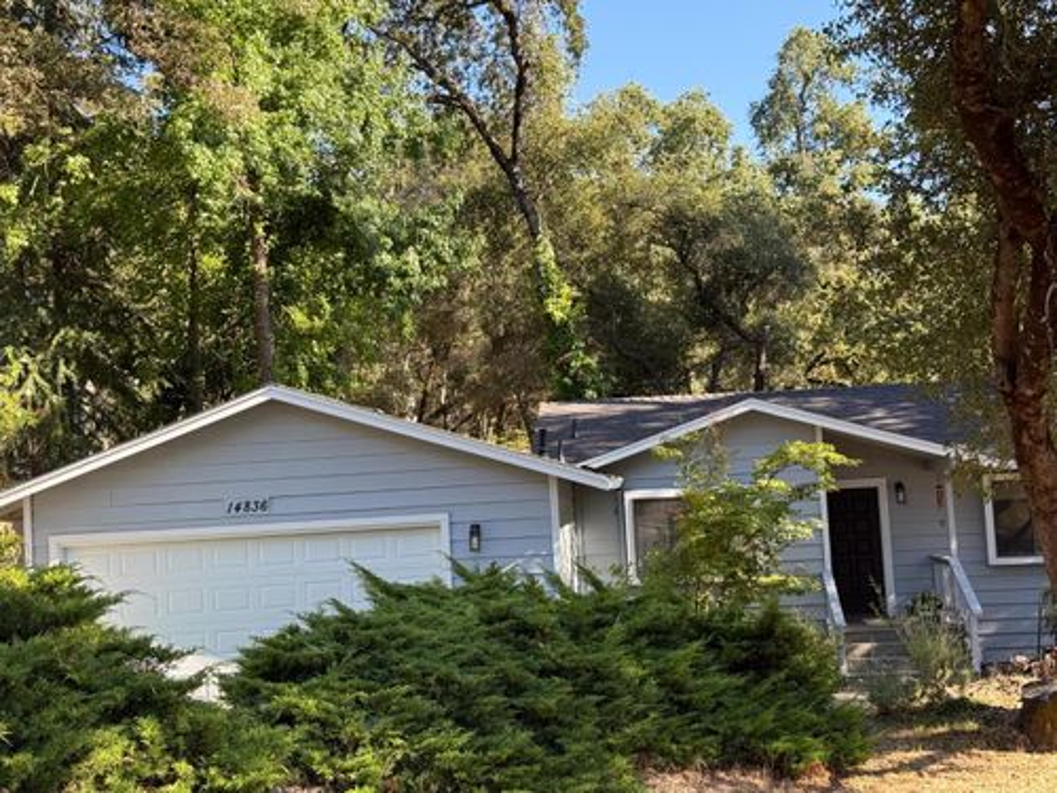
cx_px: 528
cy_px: 396
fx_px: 1466
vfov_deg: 30.3
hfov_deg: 39.7
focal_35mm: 48
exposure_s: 1/615
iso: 80
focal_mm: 6.76
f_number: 1.78
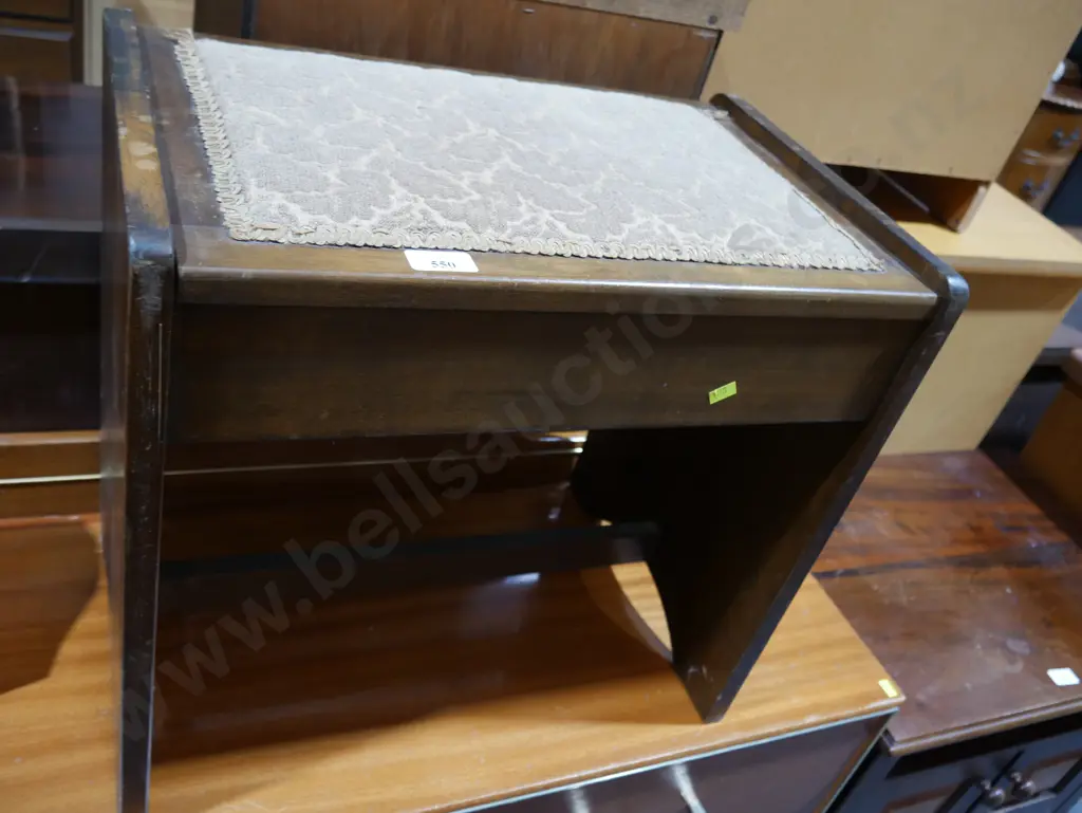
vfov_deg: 46.8
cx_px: 541
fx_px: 938
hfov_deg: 59.9
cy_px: 406
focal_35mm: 30
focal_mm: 15
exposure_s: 1/60
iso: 640
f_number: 3.6
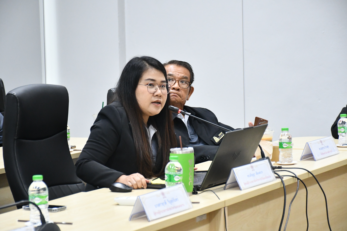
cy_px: 116
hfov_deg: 17.1
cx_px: 174
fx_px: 1157
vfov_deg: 11.4
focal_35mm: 120
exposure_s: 1/125
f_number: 5.3
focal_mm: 80
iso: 4000
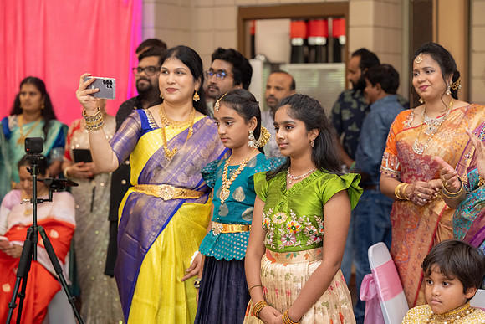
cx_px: 242
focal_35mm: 84
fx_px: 1125
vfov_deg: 16.4
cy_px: 162
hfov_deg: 24.3
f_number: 3.5
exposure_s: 1/160
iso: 1000
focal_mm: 82
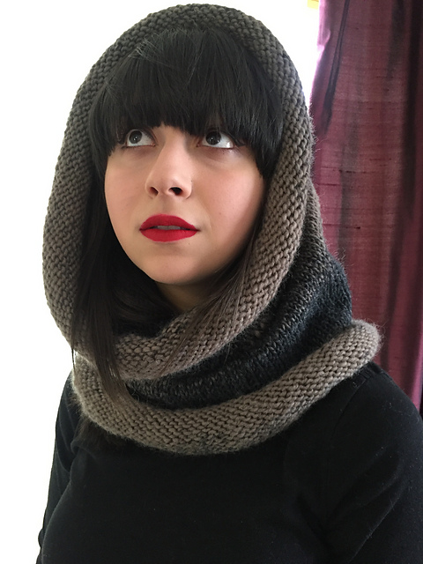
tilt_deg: -7.7
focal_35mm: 29
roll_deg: -0.9
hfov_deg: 48.2
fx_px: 472
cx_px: 212
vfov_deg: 61.7
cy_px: 282
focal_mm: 4.15
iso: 200
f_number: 2.2
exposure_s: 1/30
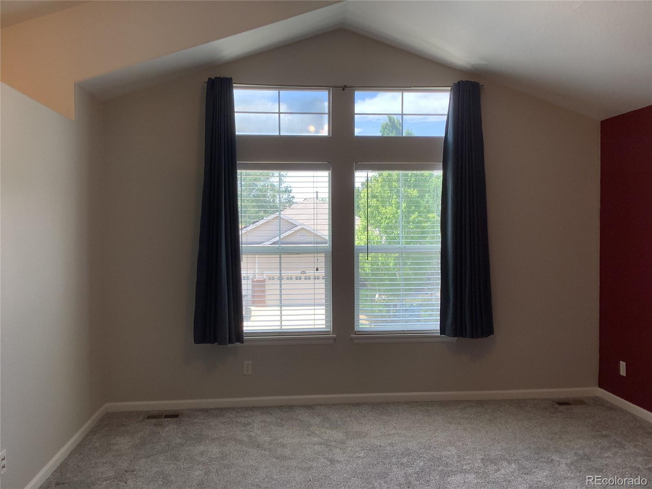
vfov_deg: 45.4
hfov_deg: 58.4
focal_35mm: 31
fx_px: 584
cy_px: 244
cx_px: 326
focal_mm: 3.3
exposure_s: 1/120
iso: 50
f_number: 2.4
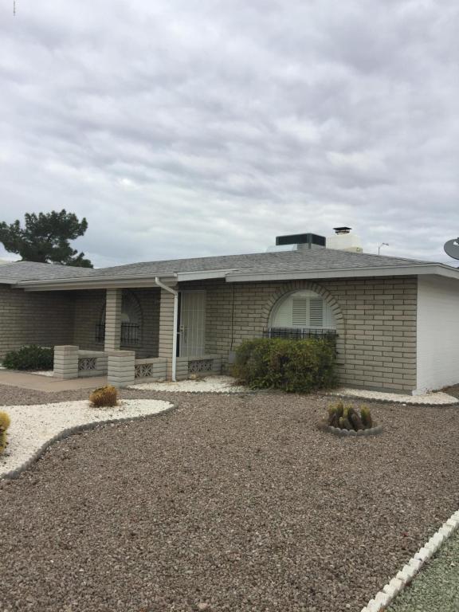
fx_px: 513
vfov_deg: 61.7
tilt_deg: +2.2
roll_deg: -1.7
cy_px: 306
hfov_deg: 48.2
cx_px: 230
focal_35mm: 29
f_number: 2.2
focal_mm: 4.15
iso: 32
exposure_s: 1/1014
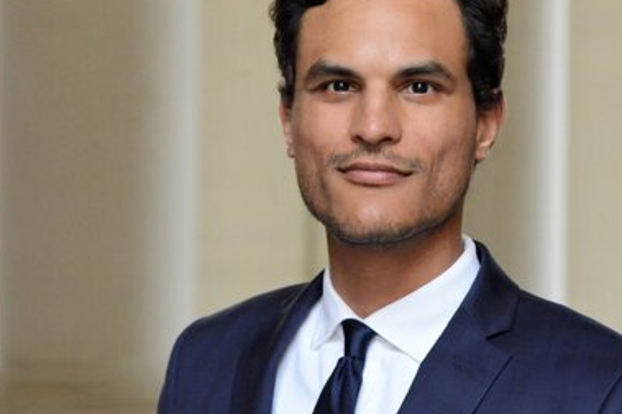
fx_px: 2848
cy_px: 182
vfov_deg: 8.3
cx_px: 383
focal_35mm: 165
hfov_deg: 12.5
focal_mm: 120
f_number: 5.6
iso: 6400
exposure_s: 1/125
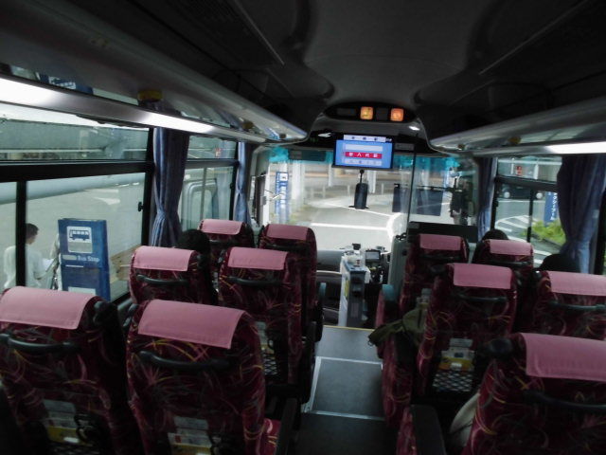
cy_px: 228
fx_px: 455
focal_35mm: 26
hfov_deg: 67.3
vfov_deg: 53.1
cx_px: 303
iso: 200
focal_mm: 4.6
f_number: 3.5
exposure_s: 1/60
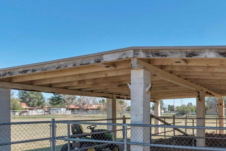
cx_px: 191
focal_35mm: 33
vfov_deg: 39.2
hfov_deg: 52.2
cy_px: 108
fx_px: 207
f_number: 10
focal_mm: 19
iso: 400
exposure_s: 1/400
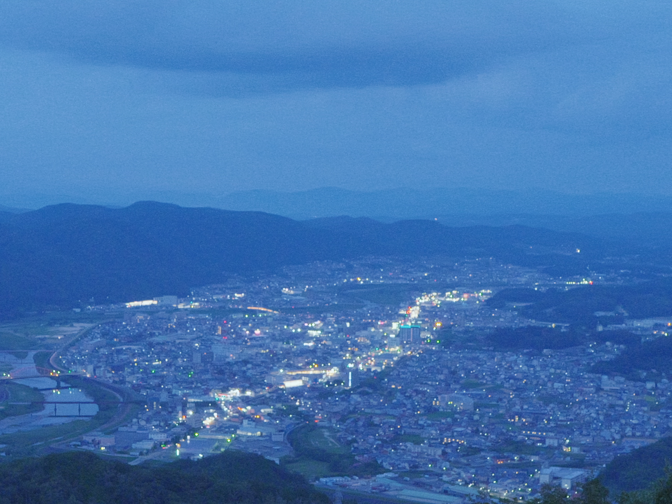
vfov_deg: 21.3
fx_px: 1339
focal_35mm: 69
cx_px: 265
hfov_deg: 28.1
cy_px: 292
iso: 6400
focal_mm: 24
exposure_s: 1/15
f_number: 5
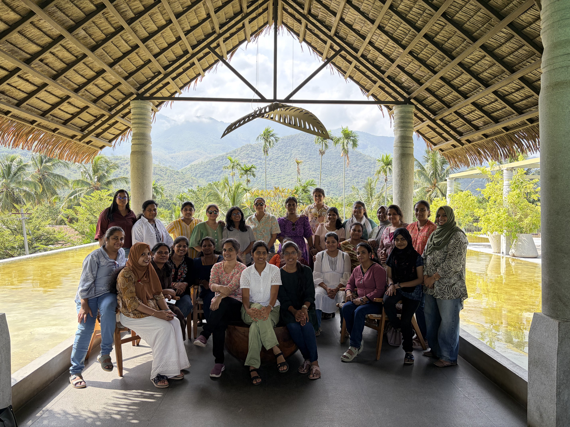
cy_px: 214
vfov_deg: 53.1
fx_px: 428
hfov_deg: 67.3
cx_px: 285
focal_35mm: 26
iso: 64
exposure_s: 1/810
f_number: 1.6
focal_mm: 5.96
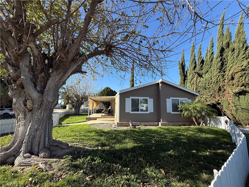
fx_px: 101
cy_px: 94
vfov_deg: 85.7
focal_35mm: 14
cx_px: 124
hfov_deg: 102.1
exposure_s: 1/1033
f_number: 2.2
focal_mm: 2.22
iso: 50
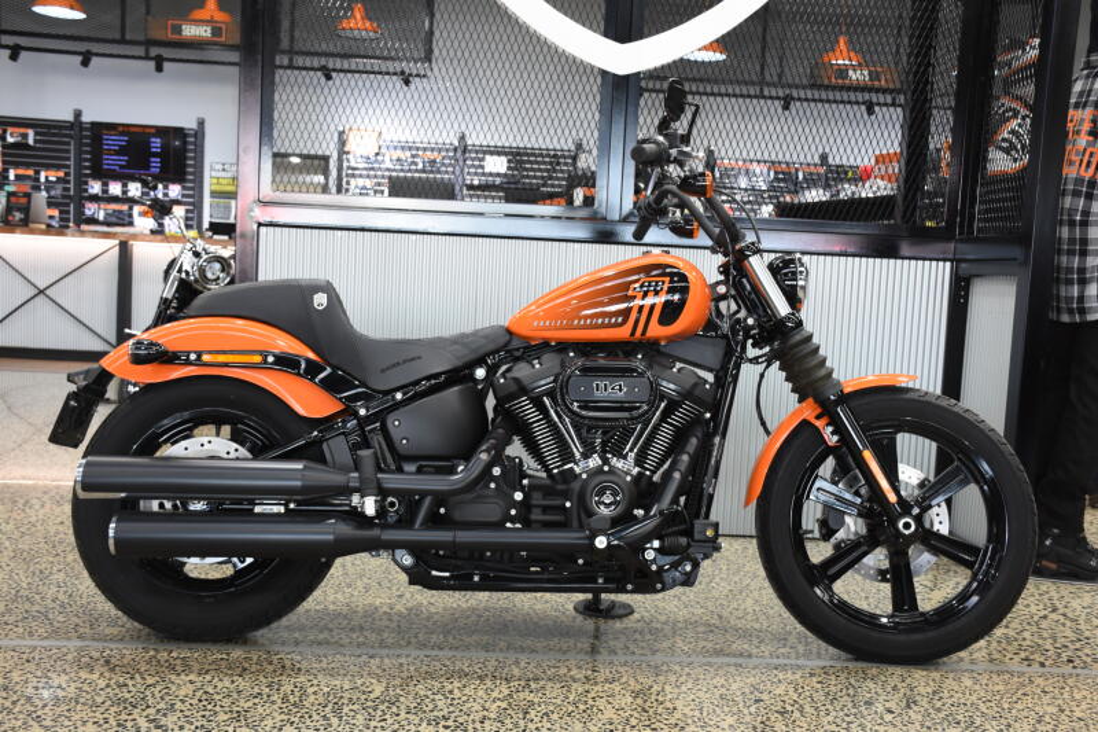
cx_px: 549
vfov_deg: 36.9
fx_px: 1098
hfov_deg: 53.1
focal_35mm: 36
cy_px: 366
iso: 800
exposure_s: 1/80
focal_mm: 24
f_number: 5.6
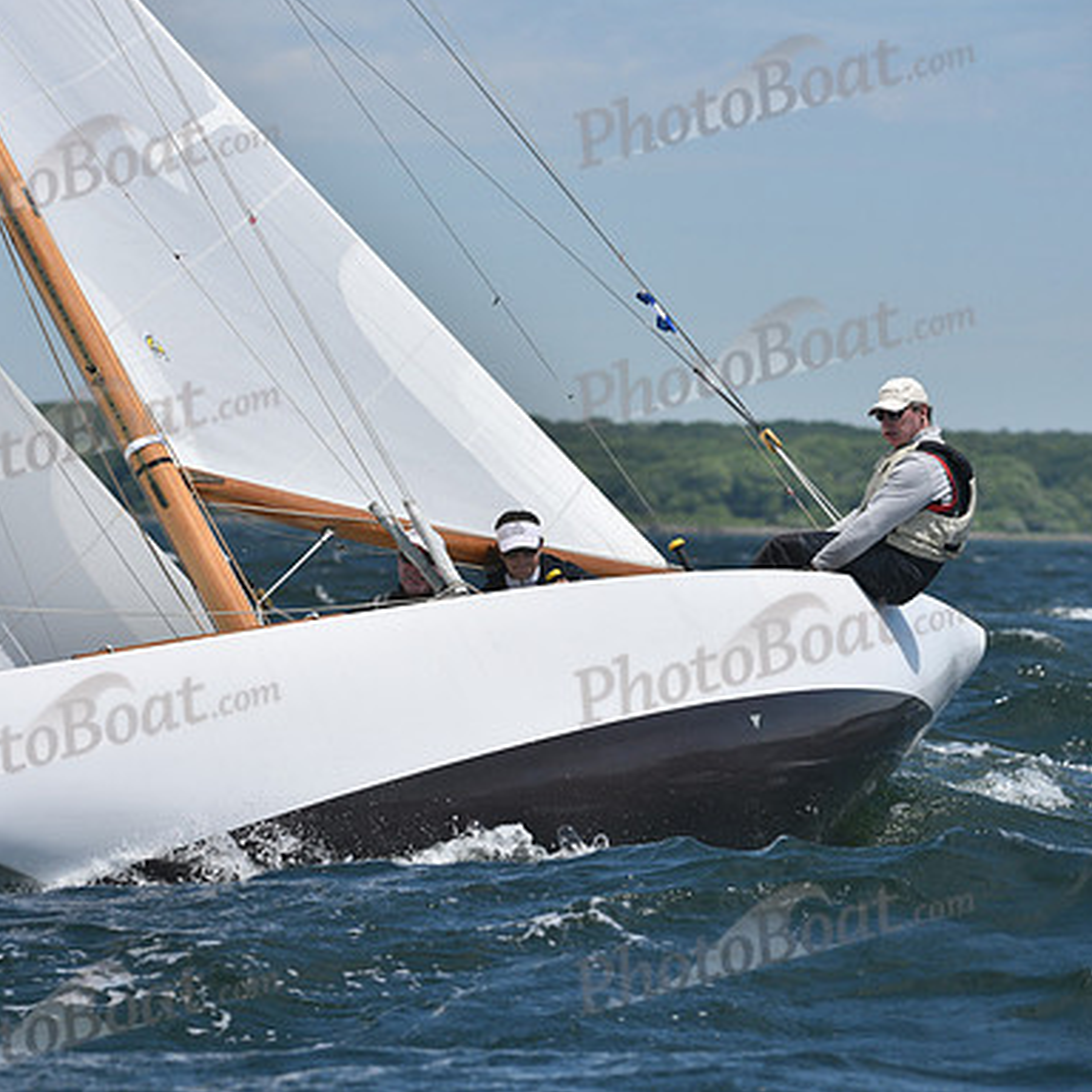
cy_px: 545
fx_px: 9172
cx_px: 429
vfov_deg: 6.8
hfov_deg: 6.8
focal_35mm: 257
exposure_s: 1/1600
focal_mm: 200
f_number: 6.3
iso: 250
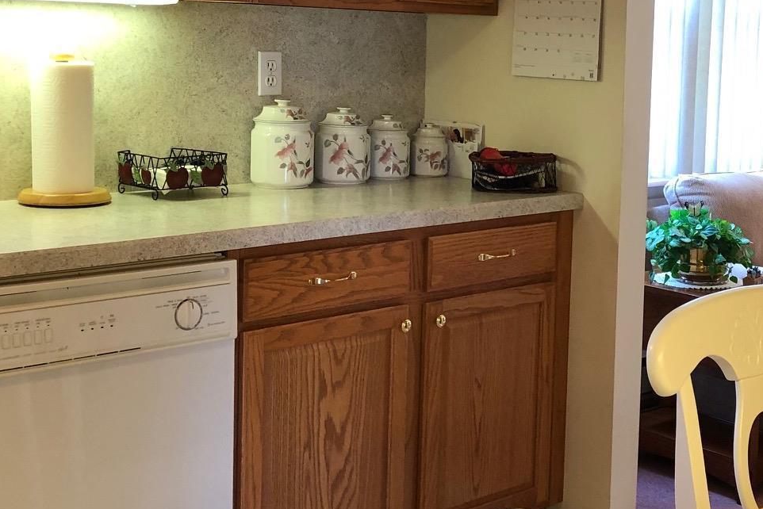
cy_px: 162
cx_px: 557
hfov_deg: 32.4
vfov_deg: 22.2
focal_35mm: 61
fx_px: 1293
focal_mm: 3.99
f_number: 1.8
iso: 40
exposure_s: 1/20
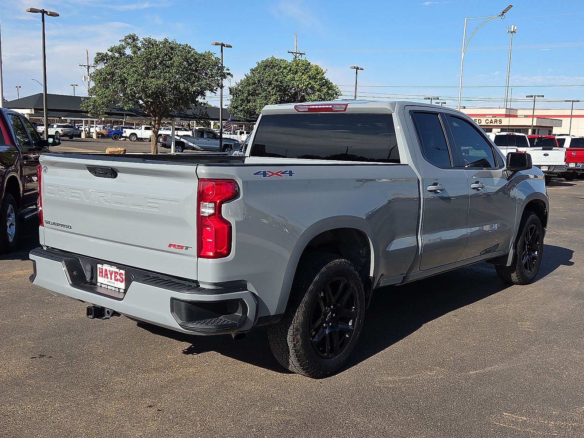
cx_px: 292
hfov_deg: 50.1
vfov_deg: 38.7
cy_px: 219
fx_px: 624
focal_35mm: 37
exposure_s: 1/5000
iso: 76
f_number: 1.8
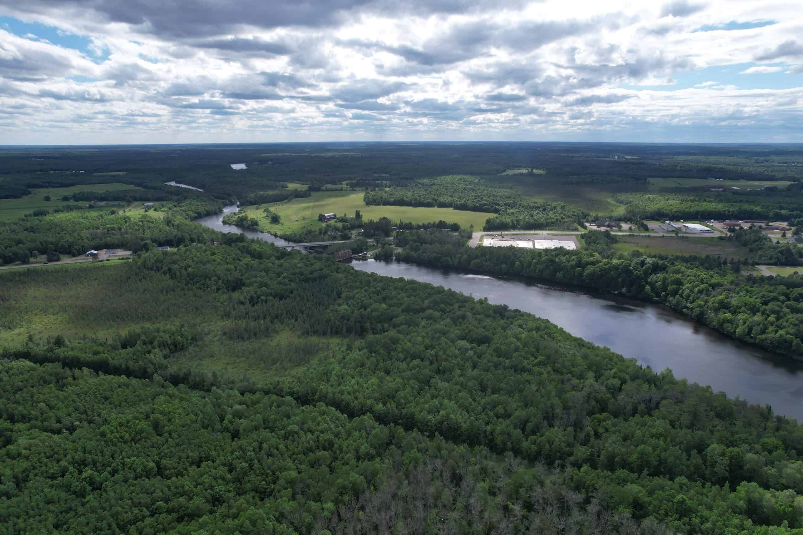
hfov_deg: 78.6
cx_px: 402
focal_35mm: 22
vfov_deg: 57.2
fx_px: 491
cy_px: 268
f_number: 2.8
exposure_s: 1/2500
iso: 100
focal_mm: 8.38
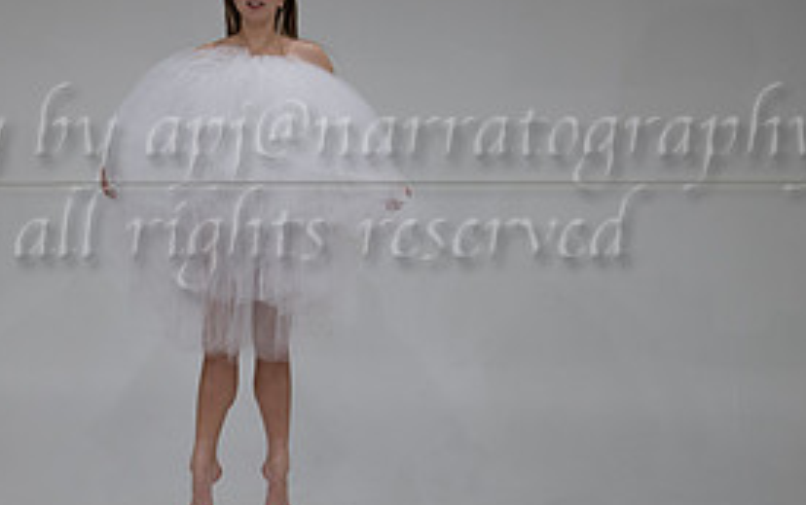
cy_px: 180
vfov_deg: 12.2
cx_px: 245
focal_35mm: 107
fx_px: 2352
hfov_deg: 19.4
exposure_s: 1/500
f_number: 5.6
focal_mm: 50
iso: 400
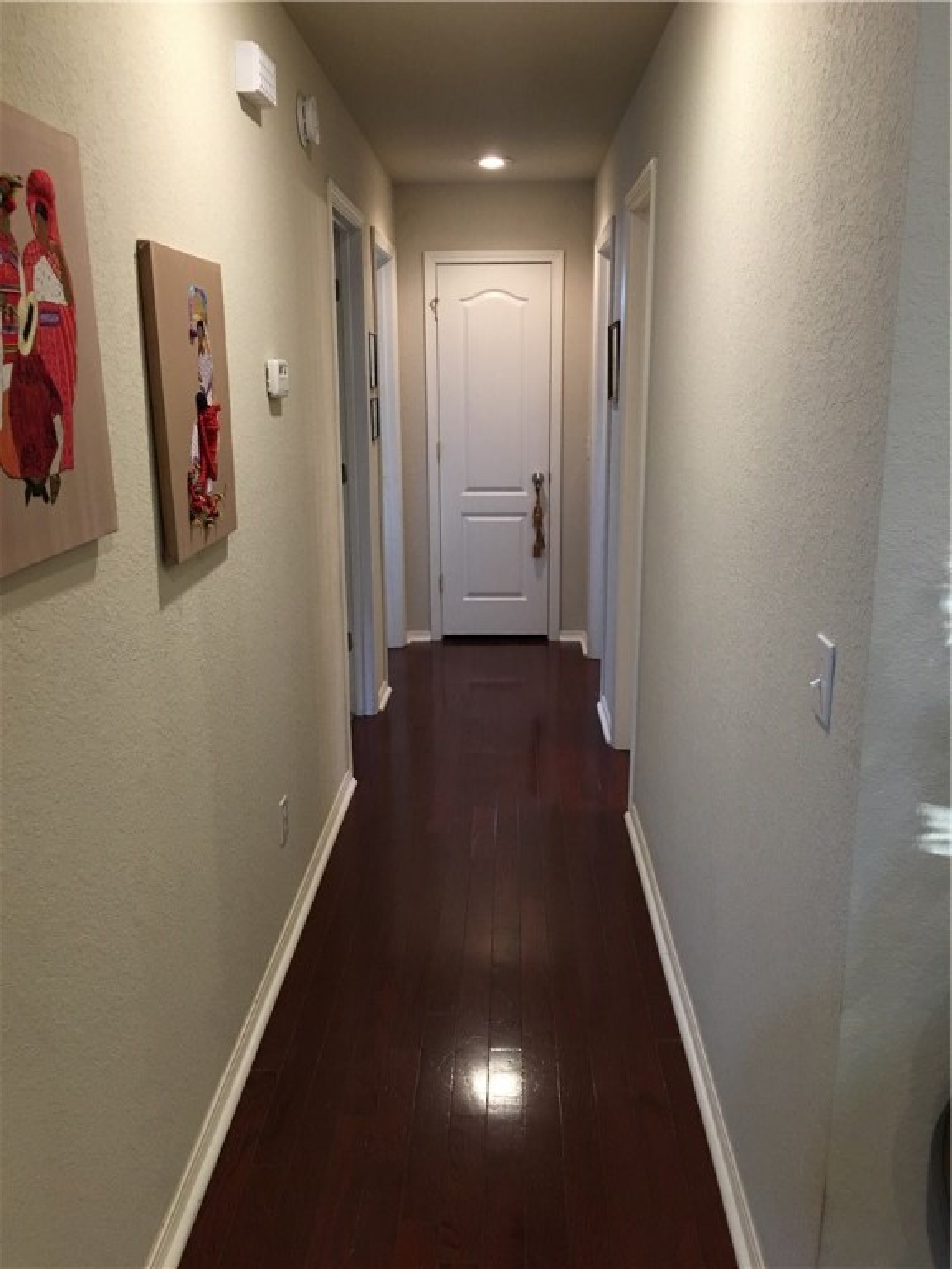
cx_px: 476
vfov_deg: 61.7
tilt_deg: -12.5
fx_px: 1063
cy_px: 634
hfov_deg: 48.2
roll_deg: +0.2
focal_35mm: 29
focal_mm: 4.15
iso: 64
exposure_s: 1/15
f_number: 2.2
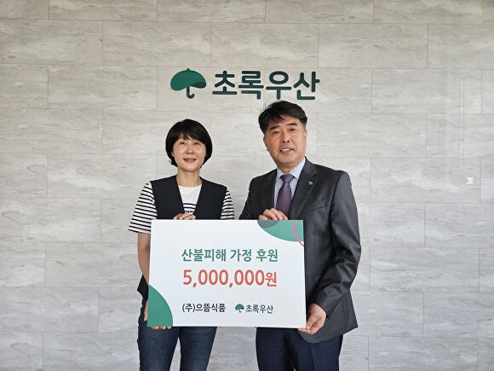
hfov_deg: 73.9
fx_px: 328
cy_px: 186
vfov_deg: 58.9
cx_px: 247
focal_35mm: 23
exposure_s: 1/120
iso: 80
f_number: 1.8
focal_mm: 5.4
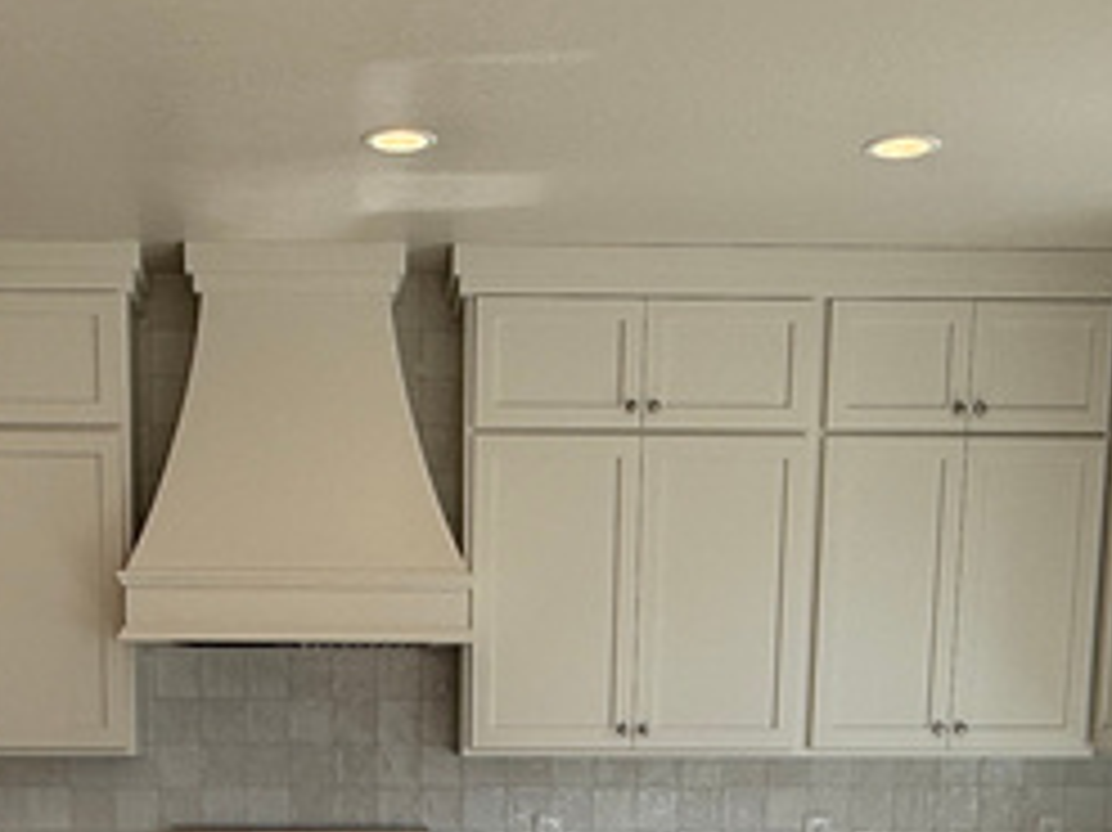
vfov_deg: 22.6
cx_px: 401
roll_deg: -0.1
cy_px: 1070
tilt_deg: -9.6
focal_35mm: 58
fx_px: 1862
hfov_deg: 33.0
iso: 50
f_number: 2.2
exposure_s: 1/289
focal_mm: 2.22
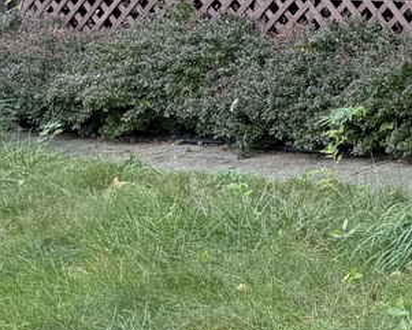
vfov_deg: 12.5
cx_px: 853
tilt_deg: +6.5
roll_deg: +1.3
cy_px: -281
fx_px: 1366
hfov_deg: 14.1
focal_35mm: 112
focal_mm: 6.76
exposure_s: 1/308
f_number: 1.78
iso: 80
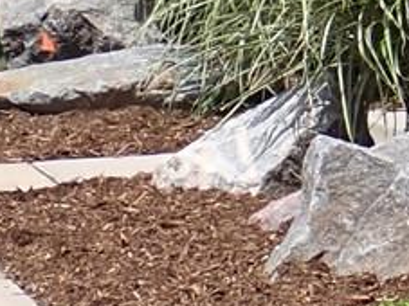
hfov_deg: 5.4
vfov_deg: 4.2
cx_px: 998
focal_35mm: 353
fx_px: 4169
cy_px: -146
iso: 100
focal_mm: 9.01
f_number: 4.5
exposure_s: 1/500
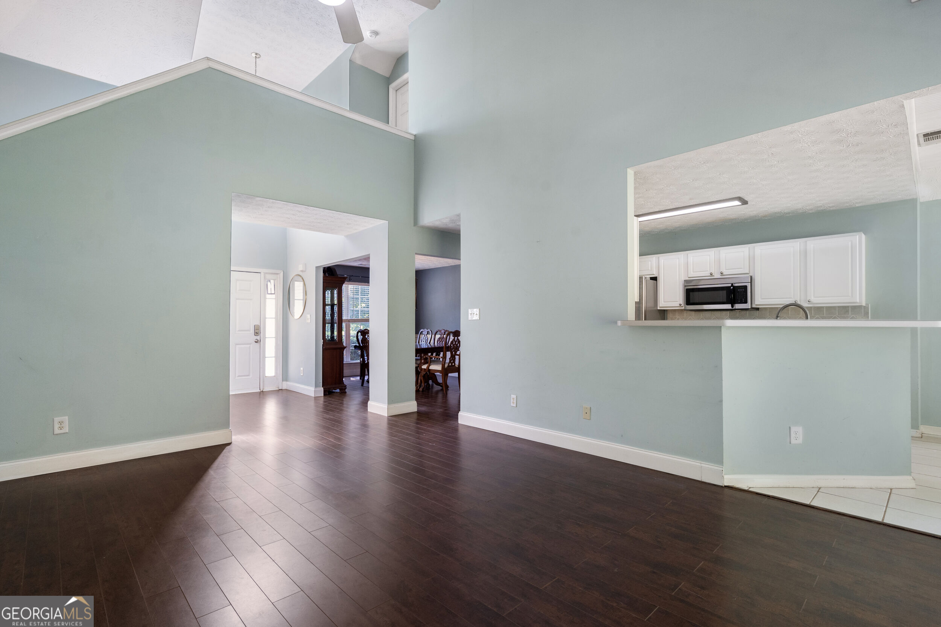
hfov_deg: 96.7
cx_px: 470
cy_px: 314
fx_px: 418
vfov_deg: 73.8
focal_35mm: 16
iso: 500
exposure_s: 1/25
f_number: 8
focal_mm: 16
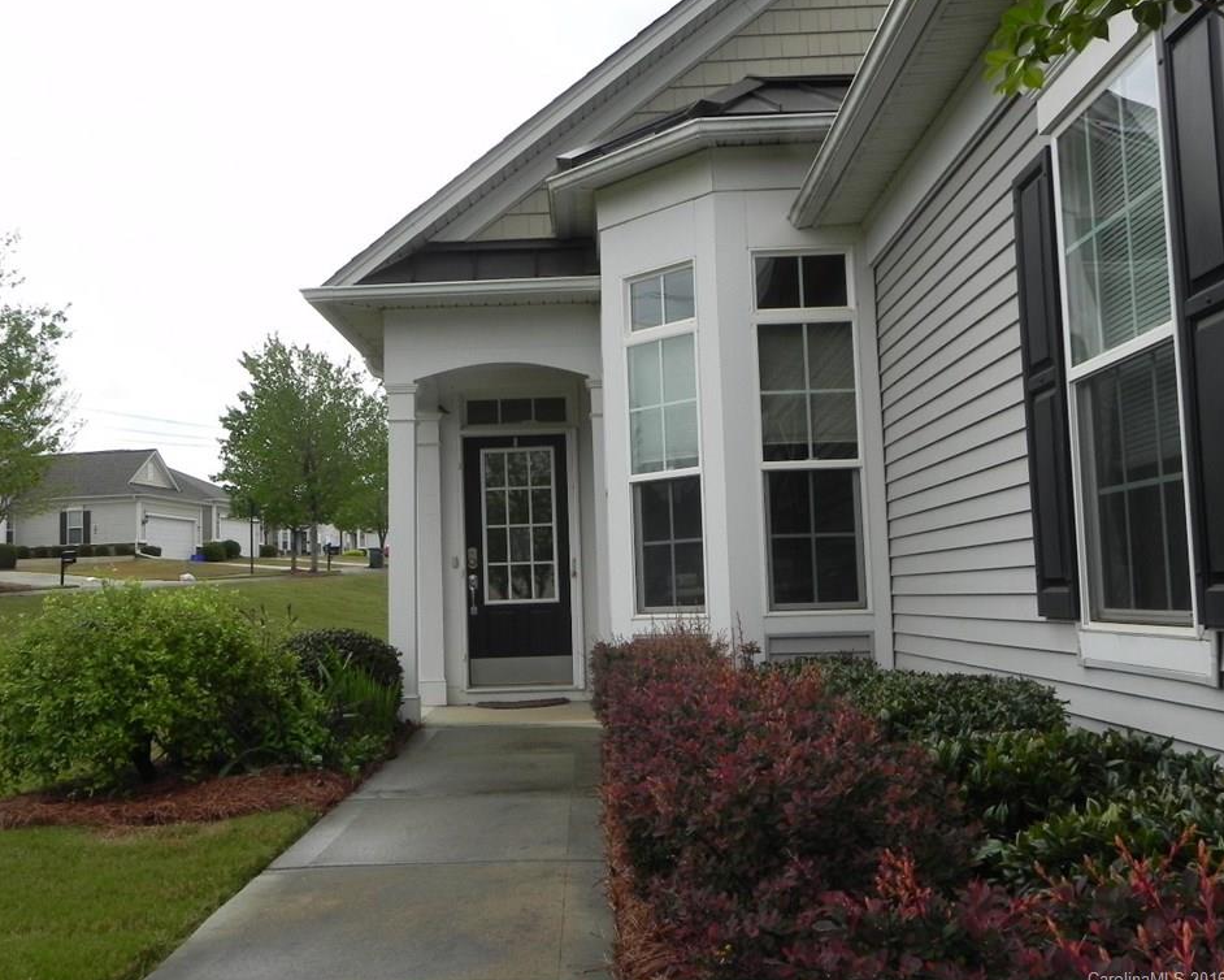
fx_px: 1268
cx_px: 572
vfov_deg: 42.2
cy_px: 493
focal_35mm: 35
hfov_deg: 51.5
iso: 160
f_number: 6.3
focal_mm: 5.9
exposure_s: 1/247
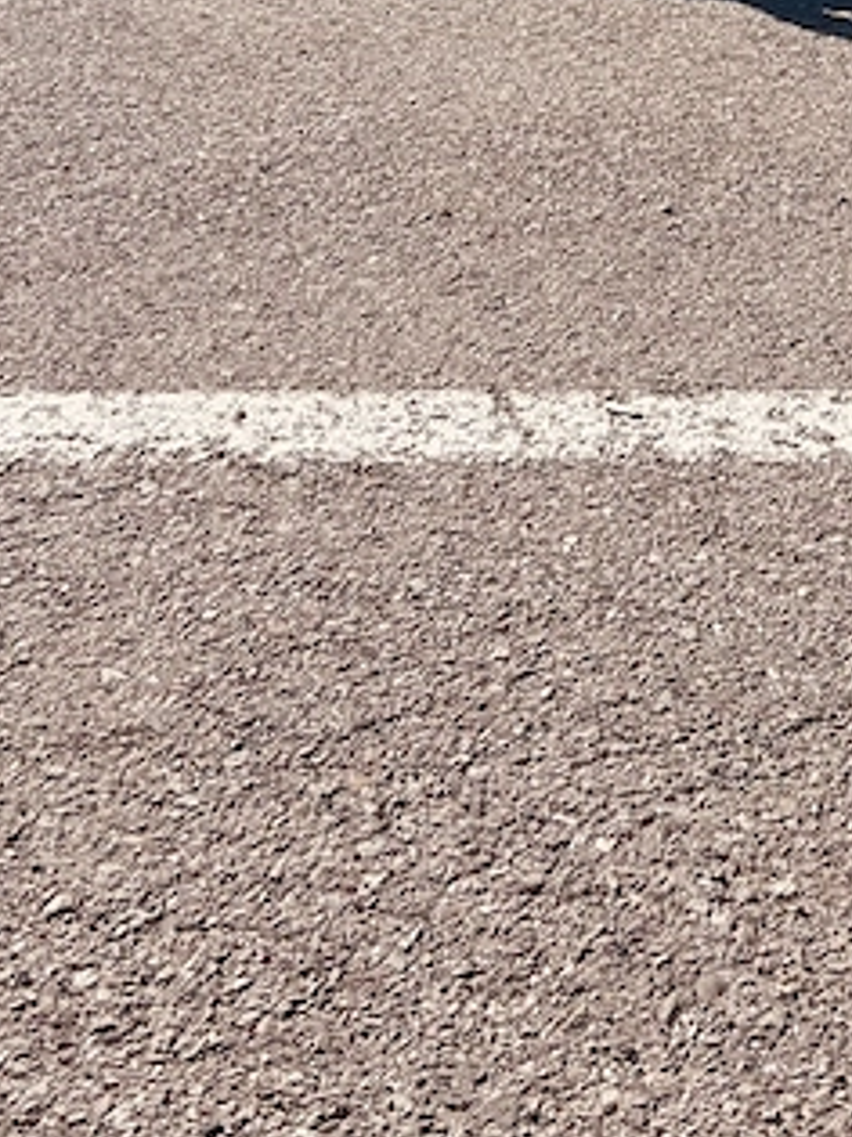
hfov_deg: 22.2
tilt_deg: -7.1
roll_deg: -0.7
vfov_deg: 26.0
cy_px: -249
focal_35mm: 66
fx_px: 2167
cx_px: 563
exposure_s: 1/3831
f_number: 1.5
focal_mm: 5.7
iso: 50
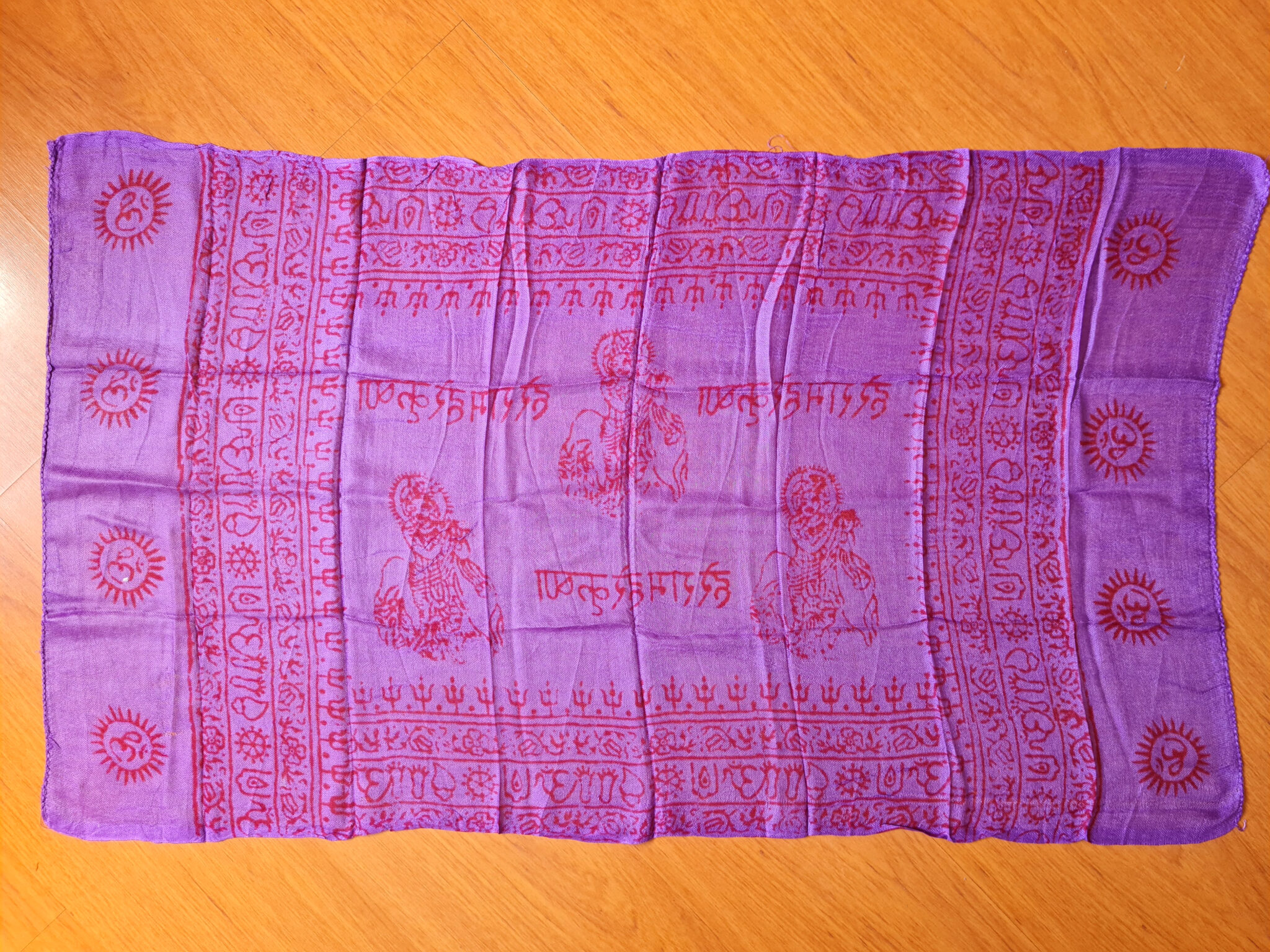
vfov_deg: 53.1
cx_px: 635
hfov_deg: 67.3
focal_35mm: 26
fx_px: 954
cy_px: 476
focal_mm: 5.4
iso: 200
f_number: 1.8
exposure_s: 1/60
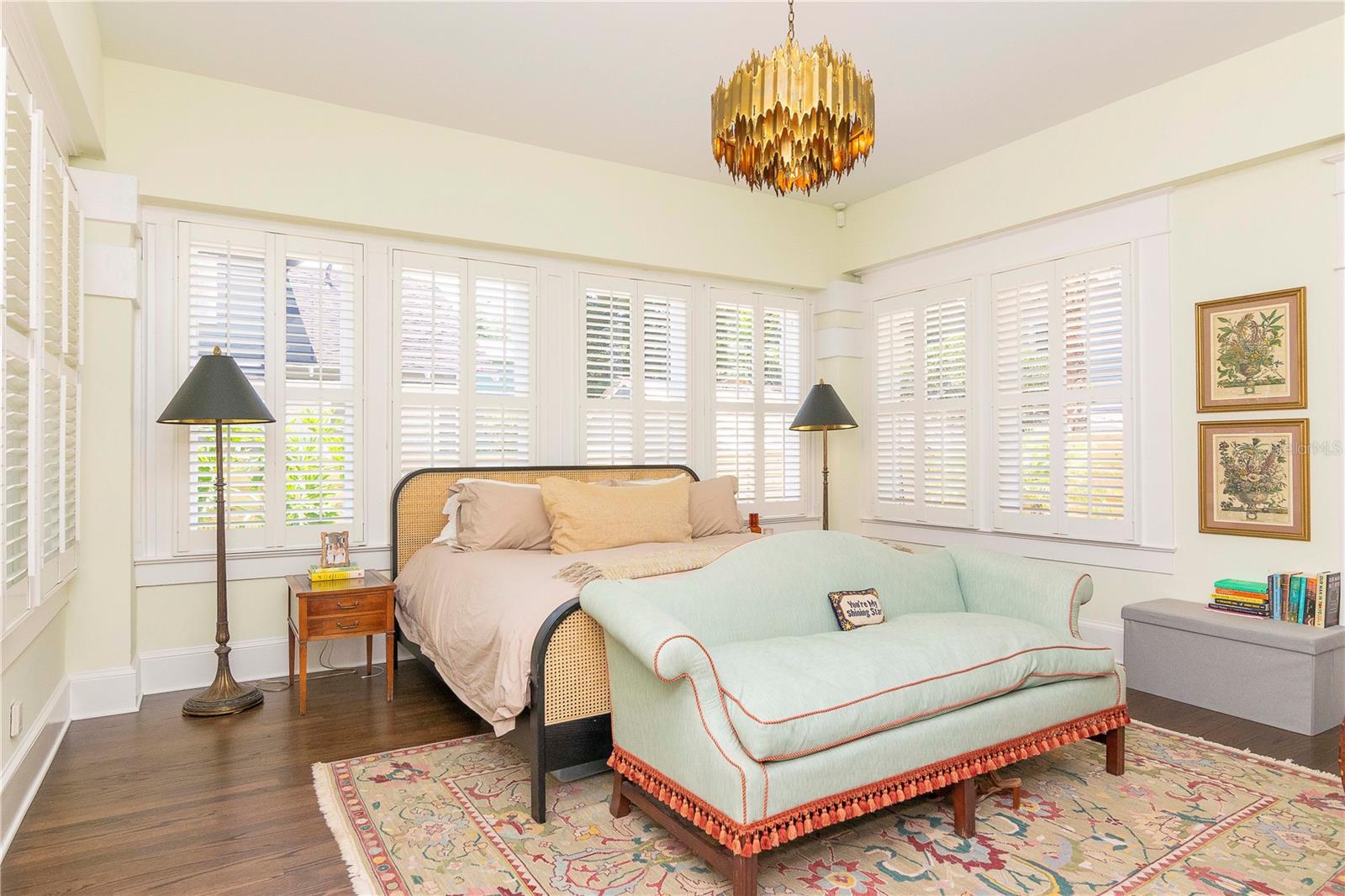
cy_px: 448
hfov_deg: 85.4
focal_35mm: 20
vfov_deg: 63.2
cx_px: 672
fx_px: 728
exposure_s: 1/200
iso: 640
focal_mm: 13
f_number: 9
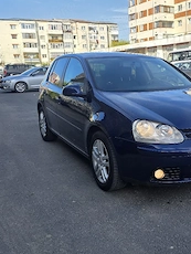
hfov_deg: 35.1
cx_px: 148
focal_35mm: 40
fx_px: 294
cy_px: 127
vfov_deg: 46.8
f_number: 1.7
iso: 80
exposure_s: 1/3333
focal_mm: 6.3
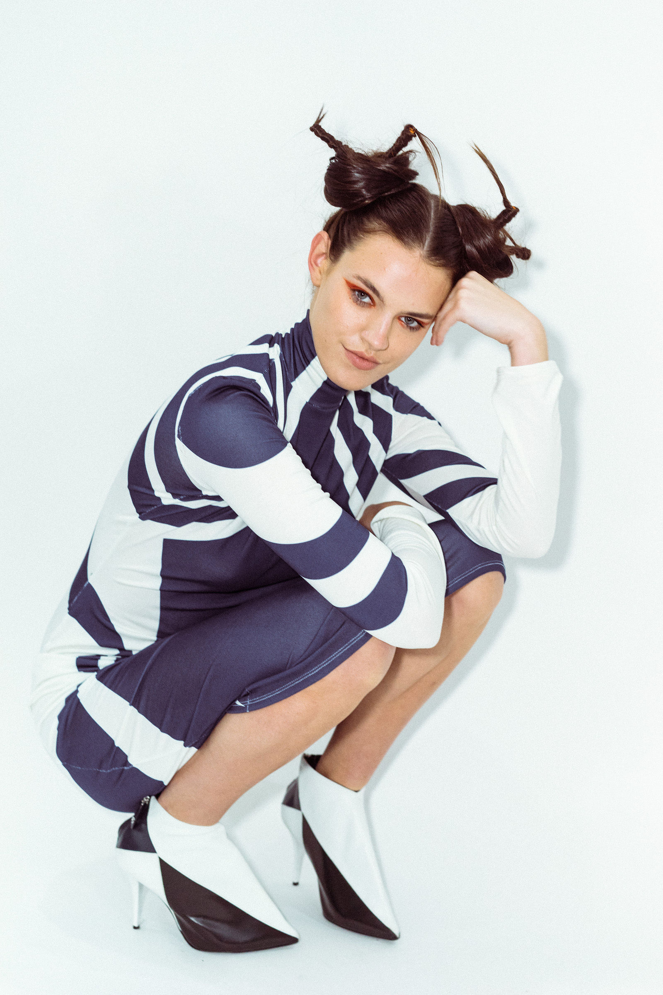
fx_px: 1519
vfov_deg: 36.2
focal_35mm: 55
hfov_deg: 24.6
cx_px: 332
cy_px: 498
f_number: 3.5
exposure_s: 1/100
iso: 1600
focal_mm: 55
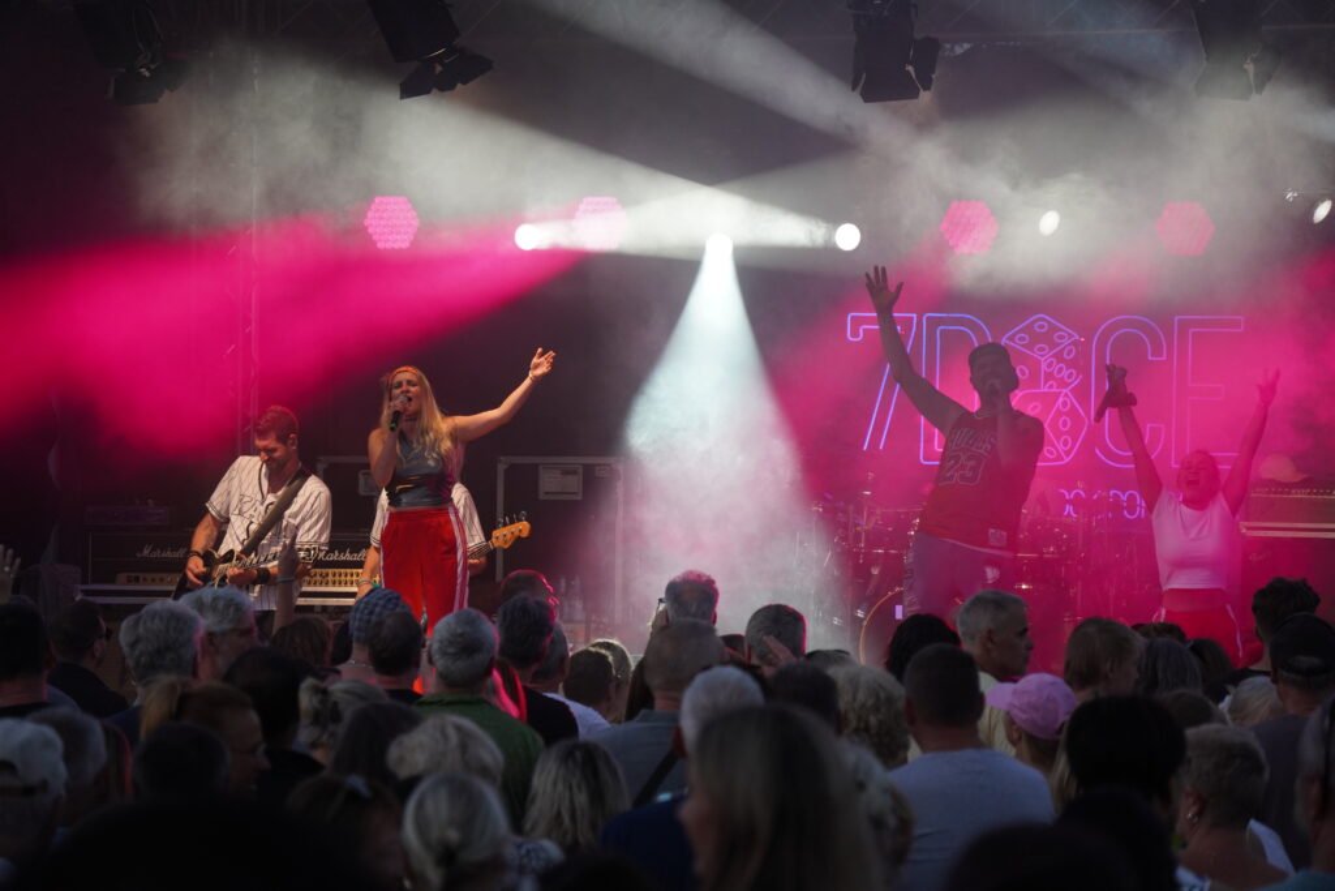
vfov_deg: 6.9
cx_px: 668
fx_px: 7343
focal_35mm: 198
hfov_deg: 10.4
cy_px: 446
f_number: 5.6
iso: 640
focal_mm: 132
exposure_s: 1/250
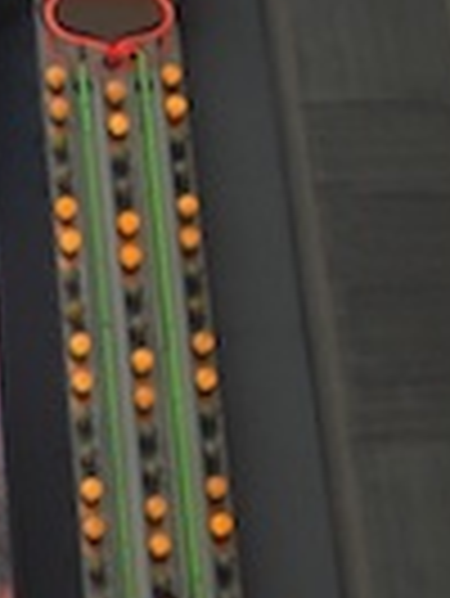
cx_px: -482
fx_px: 3617
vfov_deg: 9.5
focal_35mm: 209
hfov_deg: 6.9
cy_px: 380
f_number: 5.6
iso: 64
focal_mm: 6.2
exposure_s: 1/100
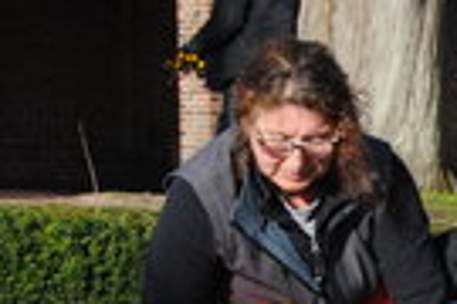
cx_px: 626
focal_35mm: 178
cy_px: 535
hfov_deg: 11.2
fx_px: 2259
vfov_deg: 7.5
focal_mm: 32
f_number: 8
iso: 100
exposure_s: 1/250
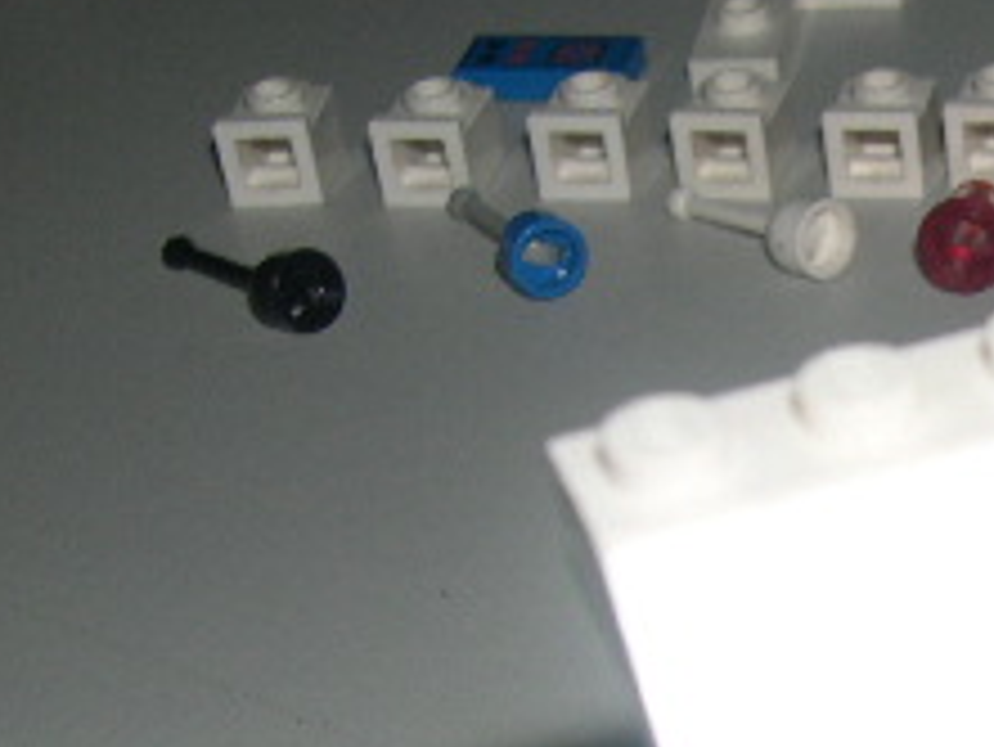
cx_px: 1412
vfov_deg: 13.1
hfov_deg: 16.5
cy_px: 945
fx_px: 3160
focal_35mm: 110
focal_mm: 8
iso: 100
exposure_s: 1/60
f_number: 7.6
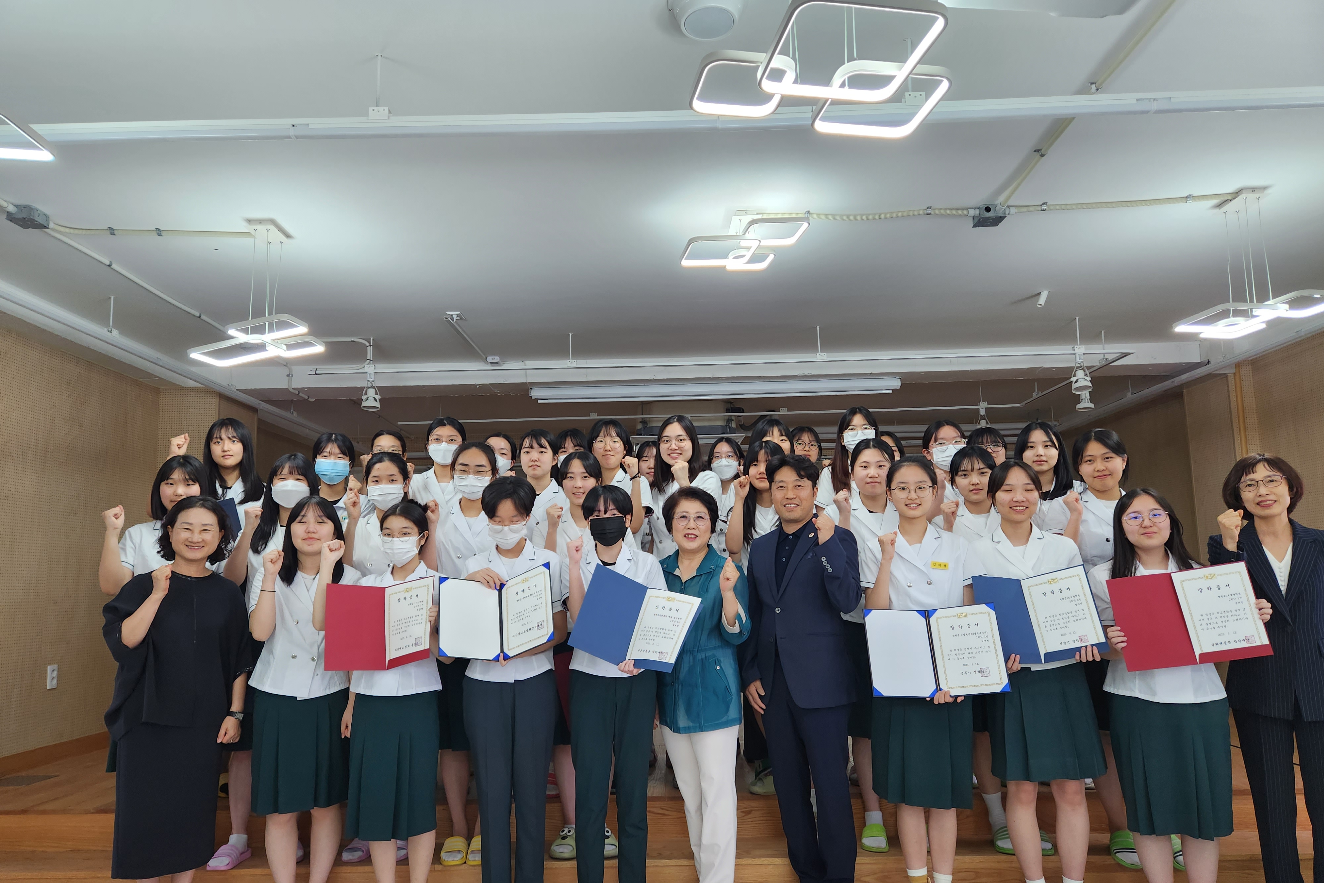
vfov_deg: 53.1
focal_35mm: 24
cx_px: 663
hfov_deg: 73.7
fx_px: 883
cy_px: 459
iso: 160
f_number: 1.8
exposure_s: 1/180
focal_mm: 5.4
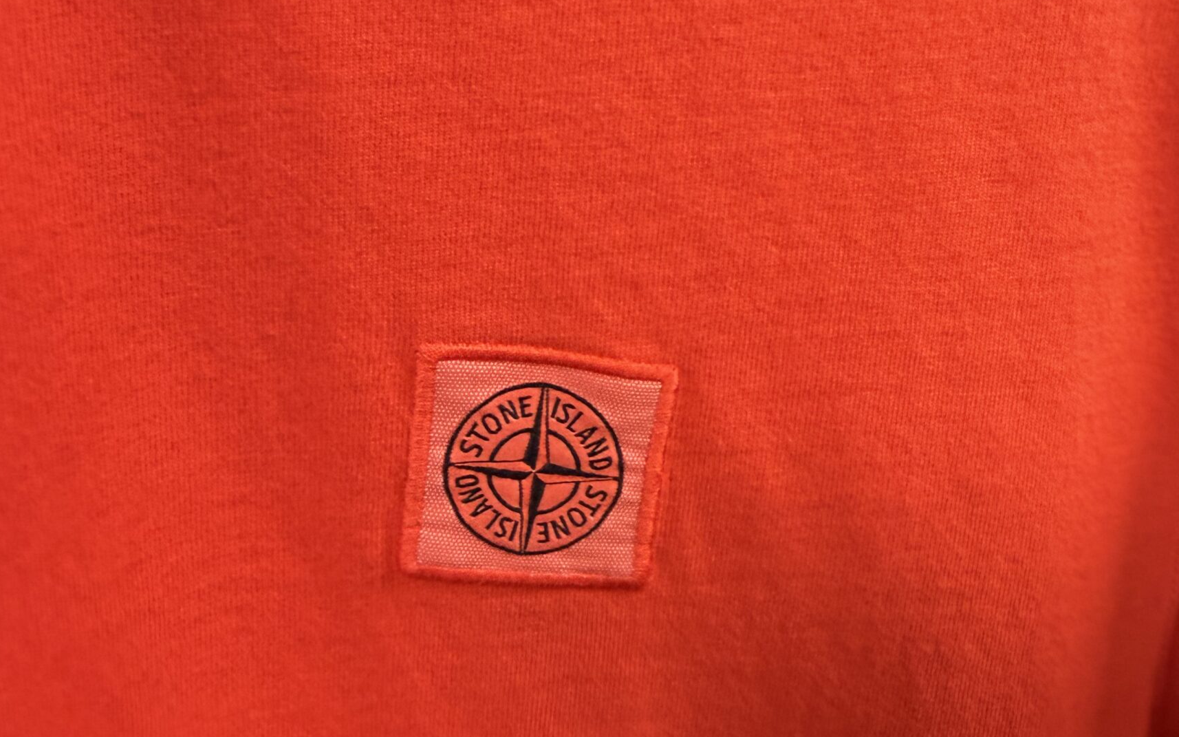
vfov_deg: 33.5
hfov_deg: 51.5
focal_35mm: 38
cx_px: 623
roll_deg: +0.5
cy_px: 301
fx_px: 1221
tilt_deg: -13.8
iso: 400
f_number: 2.2
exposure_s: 1/50
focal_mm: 2.22
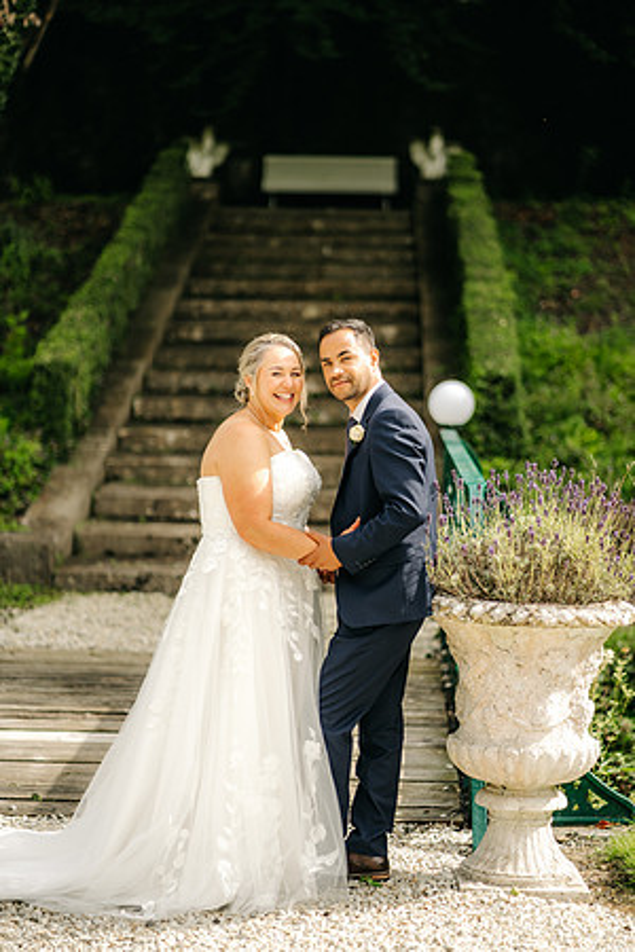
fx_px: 2249
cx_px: 318
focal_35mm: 85
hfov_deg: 16.1
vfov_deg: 23.9
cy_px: 476
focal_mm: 85
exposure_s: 1/1600
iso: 100
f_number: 2
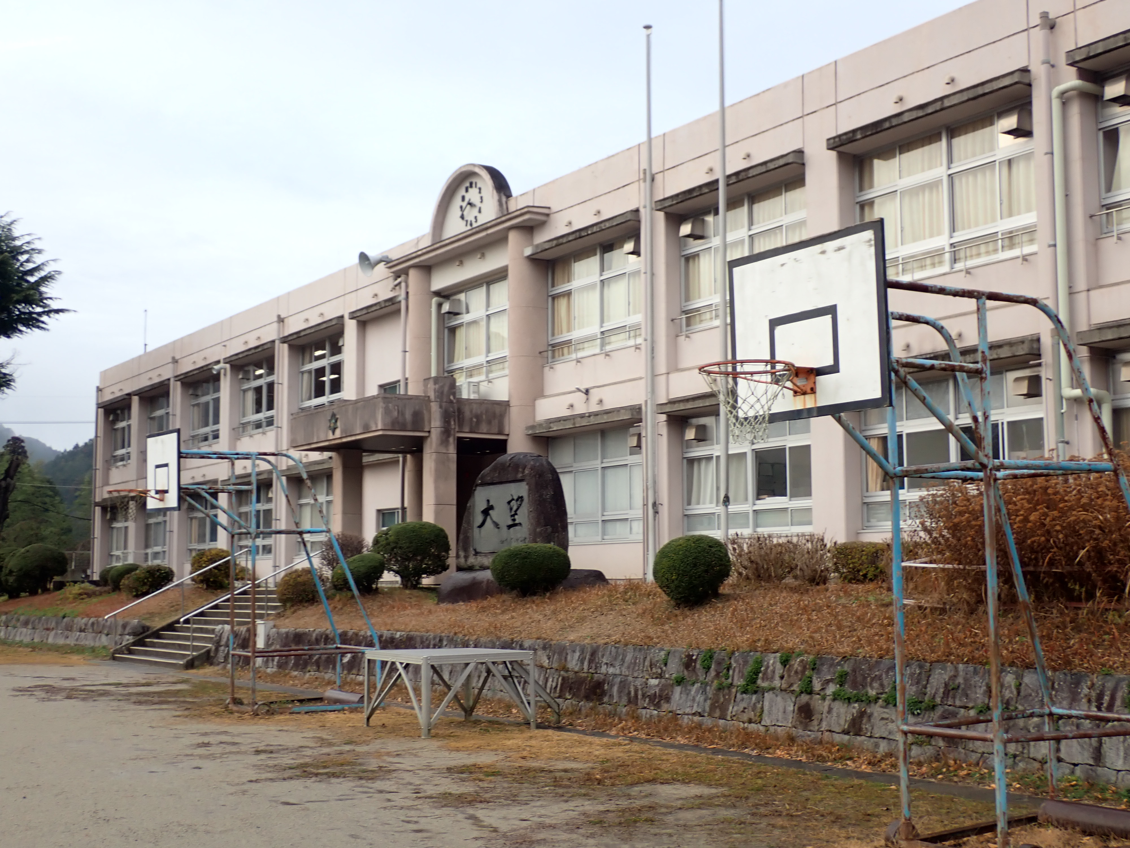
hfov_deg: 40.4
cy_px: 424
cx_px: 565
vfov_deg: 30.9
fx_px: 1534
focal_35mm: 47
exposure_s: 1/200
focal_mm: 8.4
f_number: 3.1
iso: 100
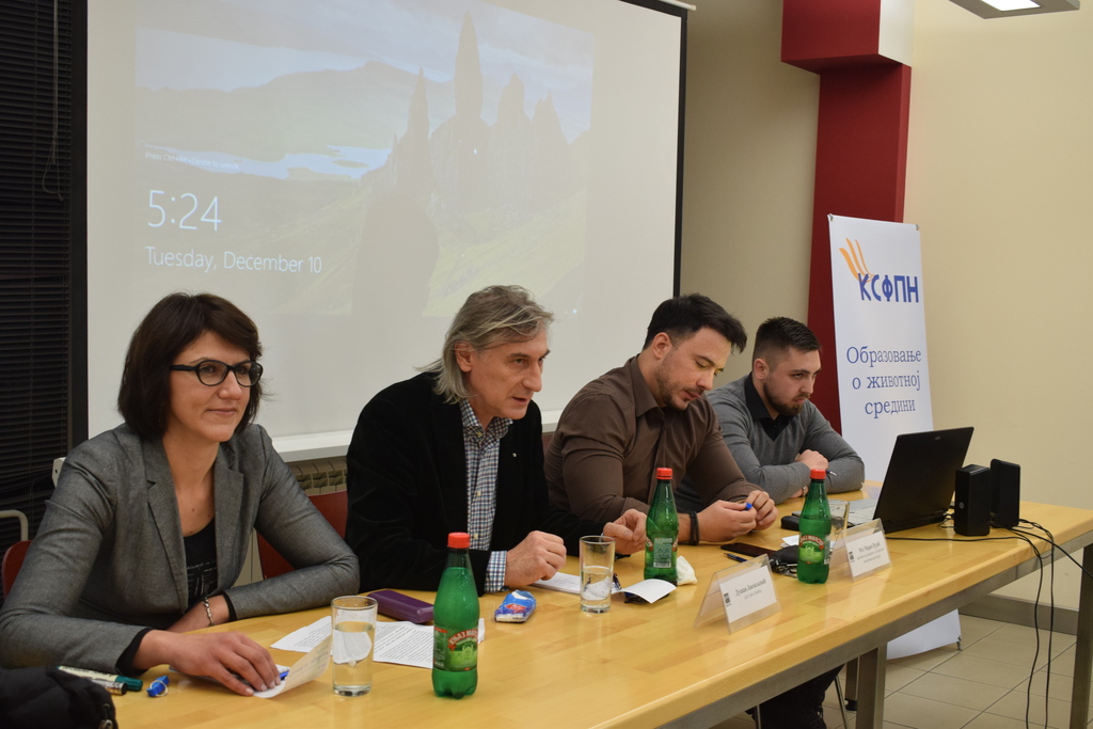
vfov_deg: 33.0
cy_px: 364
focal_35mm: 40
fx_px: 1230
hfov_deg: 47.9
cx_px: 546
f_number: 6.3
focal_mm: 27
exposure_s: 1/50
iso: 800
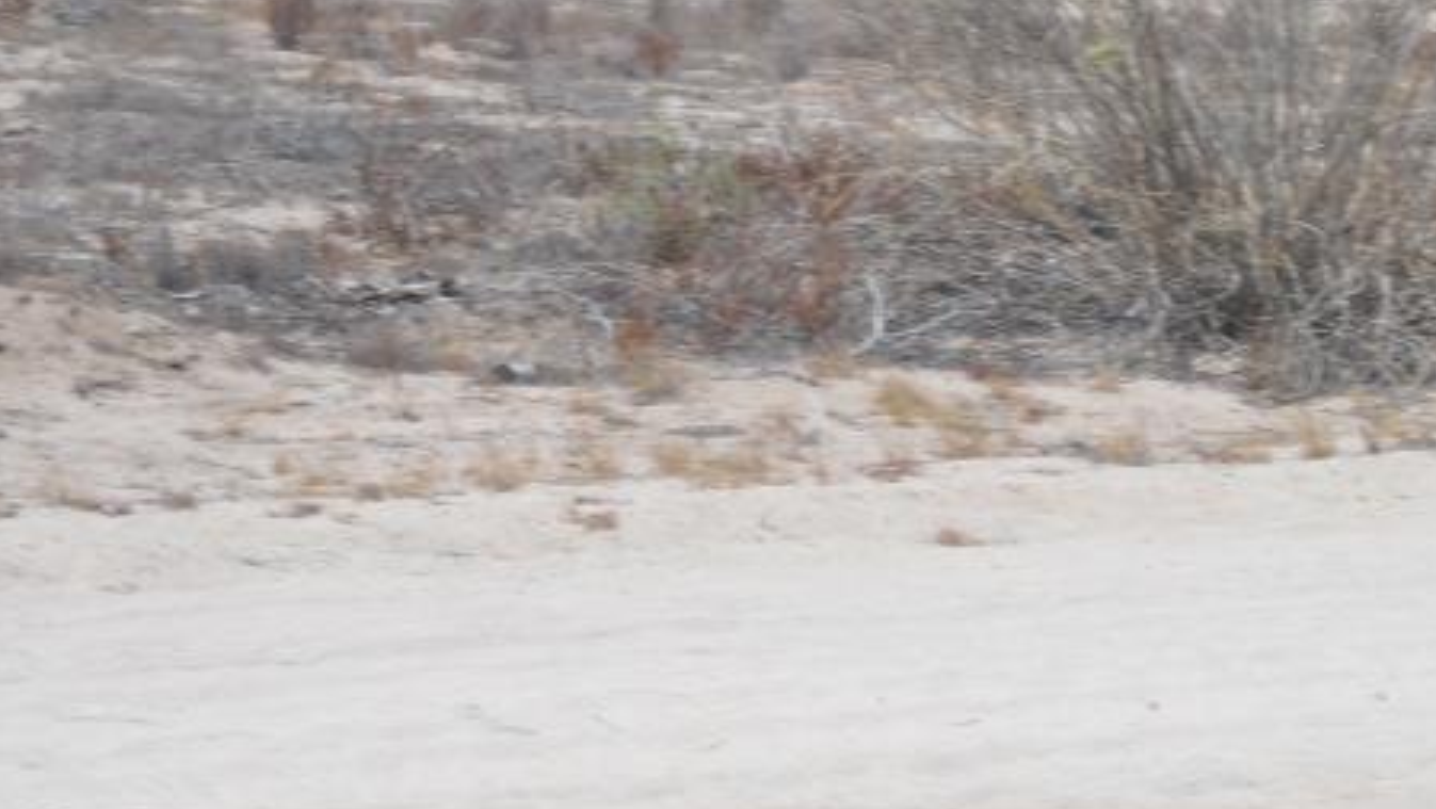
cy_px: 185
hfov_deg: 13.0
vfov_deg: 7.3
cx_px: 838
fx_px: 6323
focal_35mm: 166
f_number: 14.1
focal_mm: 18.9
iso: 64
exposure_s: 1/80
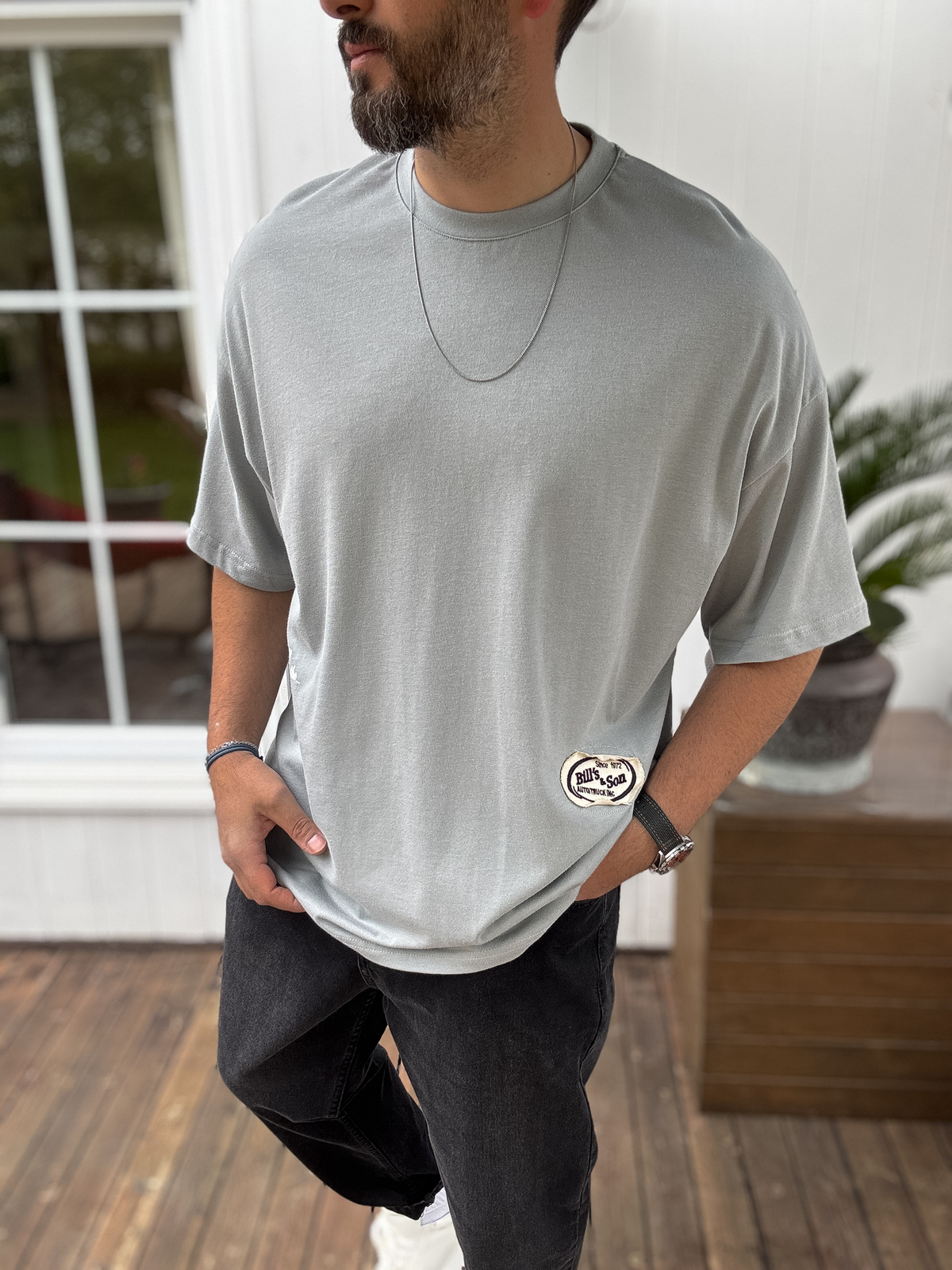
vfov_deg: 60.0
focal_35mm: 30
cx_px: 476
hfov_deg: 46.8
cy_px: 635
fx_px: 1100
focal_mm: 2.69
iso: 25
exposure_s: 1/120
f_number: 1.9
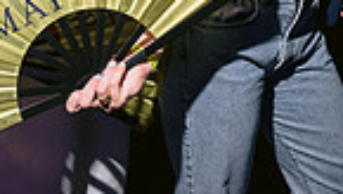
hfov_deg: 23.3
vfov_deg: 12.6
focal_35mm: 91
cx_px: 125
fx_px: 829
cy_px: -114
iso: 800
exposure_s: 1/100
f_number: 4
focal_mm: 28
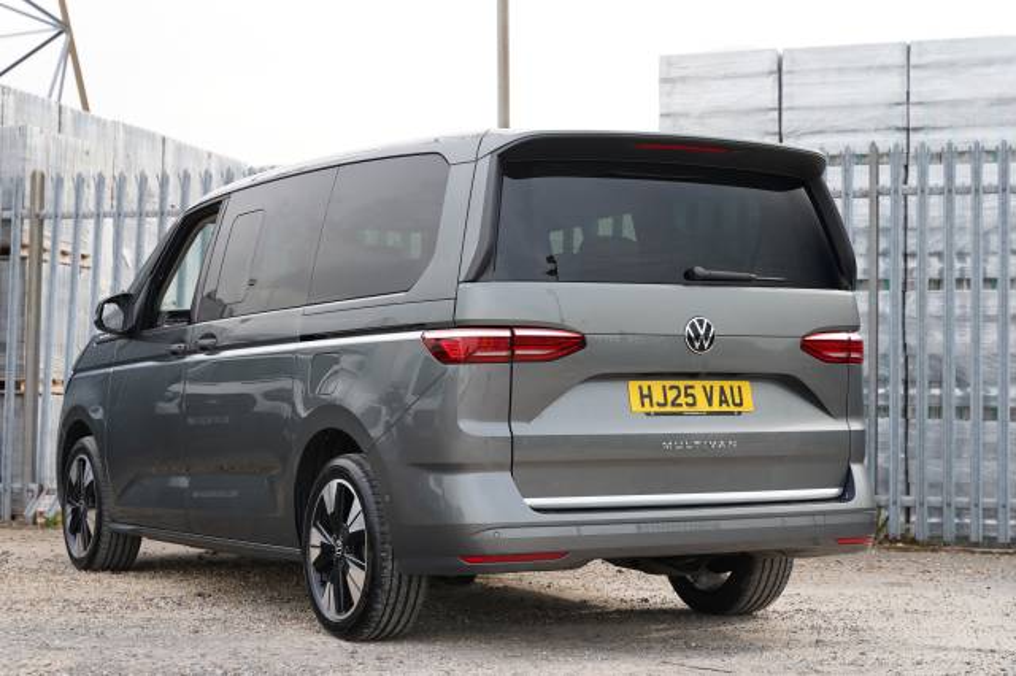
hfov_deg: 28.9
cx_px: 508
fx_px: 1974
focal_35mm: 70
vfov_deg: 19.4
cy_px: 338
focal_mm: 70
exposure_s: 1/160
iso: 160
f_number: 5
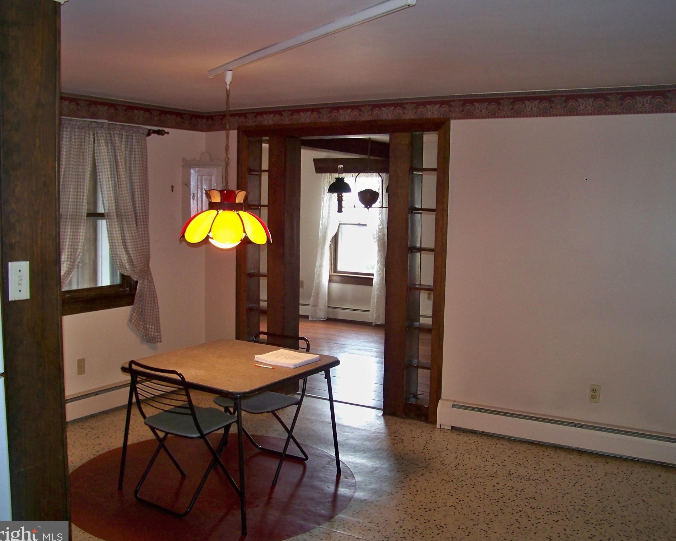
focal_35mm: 35
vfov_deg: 42.2
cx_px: 346
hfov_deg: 51.5
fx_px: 700
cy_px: 275
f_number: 2.8
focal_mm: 5.85
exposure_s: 1/30
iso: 200
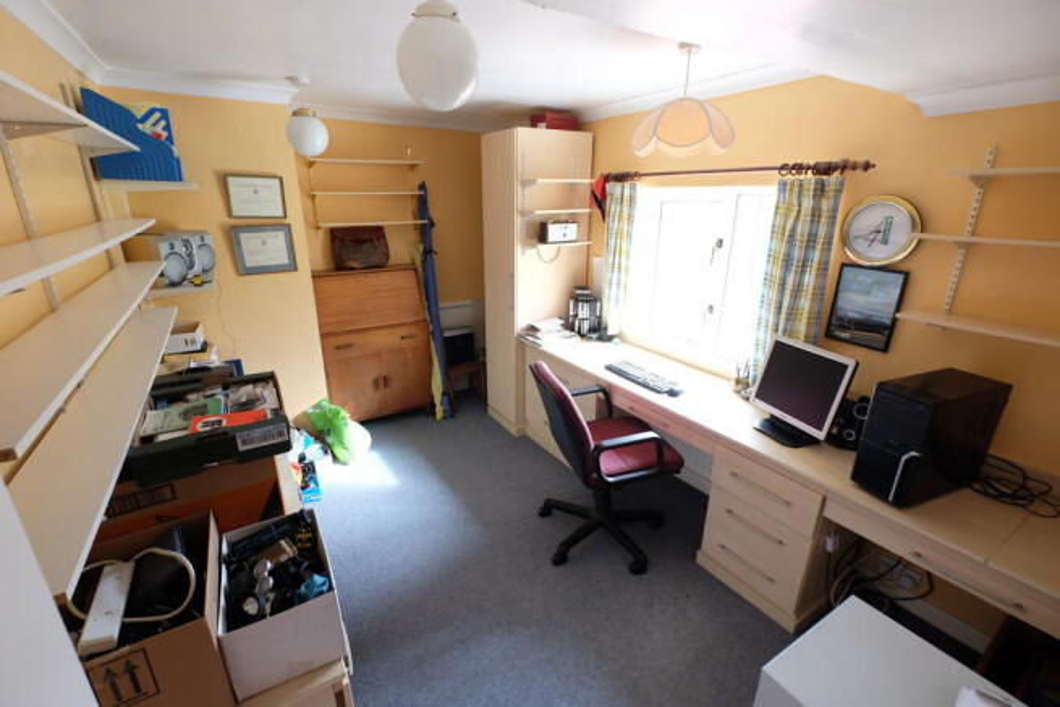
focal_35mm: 15
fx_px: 442
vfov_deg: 77.4
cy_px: 354
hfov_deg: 100.4
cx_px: 530
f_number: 4
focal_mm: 10
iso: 1250
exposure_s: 1/60
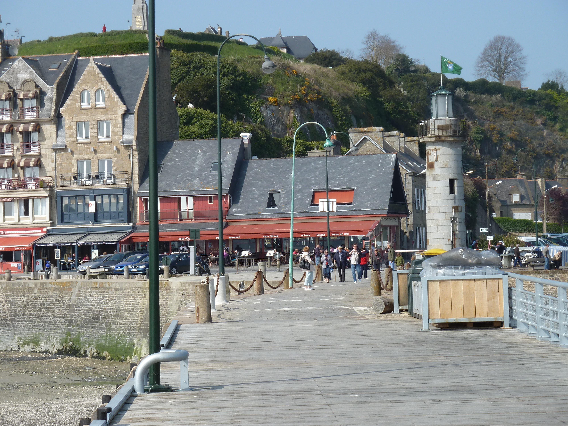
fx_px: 1821
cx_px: 284
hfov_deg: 17.7
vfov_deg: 13.3
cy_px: 213
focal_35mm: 111
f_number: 4.4
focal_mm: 18.2
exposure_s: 1/500
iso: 80
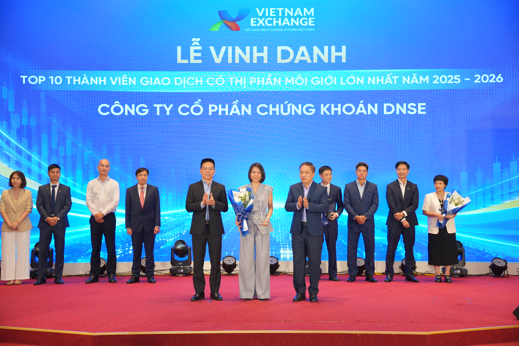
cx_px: 260
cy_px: 173
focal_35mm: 49
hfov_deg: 40.6
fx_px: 702
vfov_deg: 27.7
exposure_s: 1/125
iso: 800
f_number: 4
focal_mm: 48.7
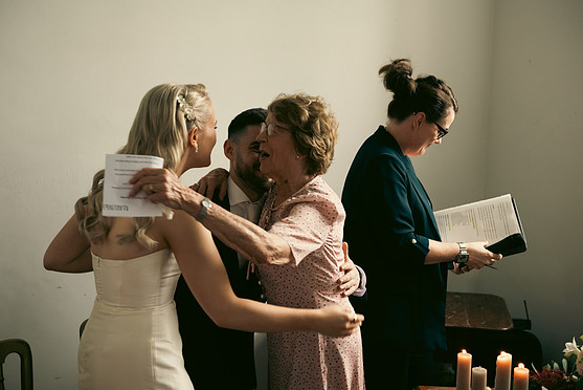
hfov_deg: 39.6
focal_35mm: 50
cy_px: 190
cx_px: 281
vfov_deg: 27.0
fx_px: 810
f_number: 3.5
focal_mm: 48
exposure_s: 1/160
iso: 800
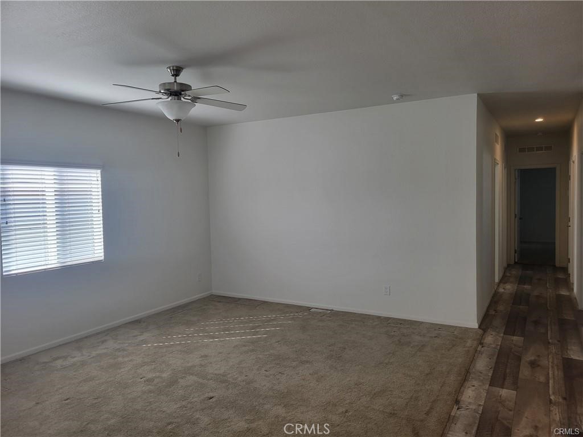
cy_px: 218
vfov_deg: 53.1
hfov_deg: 67.3
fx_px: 438
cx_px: 292
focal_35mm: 26
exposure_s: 1/120
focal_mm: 5.4
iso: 50
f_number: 1.8
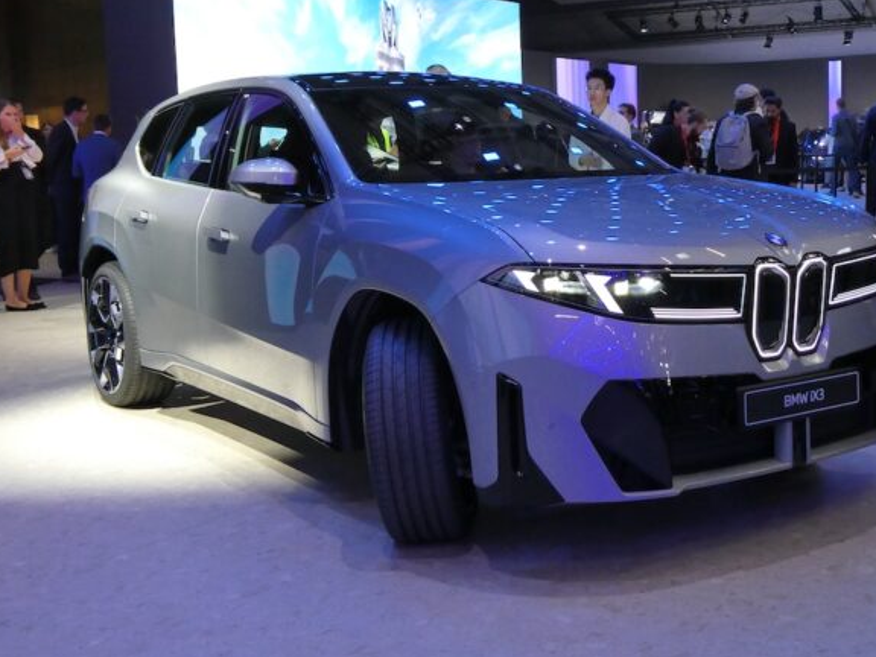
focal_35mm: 47
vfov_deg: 30.8
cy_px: 282
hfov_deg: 40.3
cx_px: 516
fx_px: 1189
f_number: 3.6
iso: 320
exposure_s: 1/80
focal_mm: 5.8
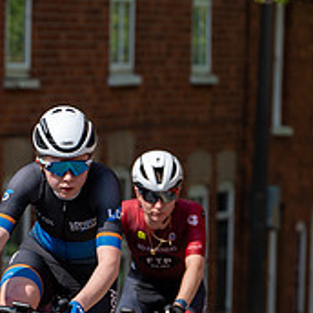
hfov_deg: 3.8
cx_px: 18
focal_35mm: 458
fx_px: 4685
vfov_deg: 3.8
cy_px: 245
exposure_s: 1/1250
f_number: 5
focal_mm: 160
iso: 200
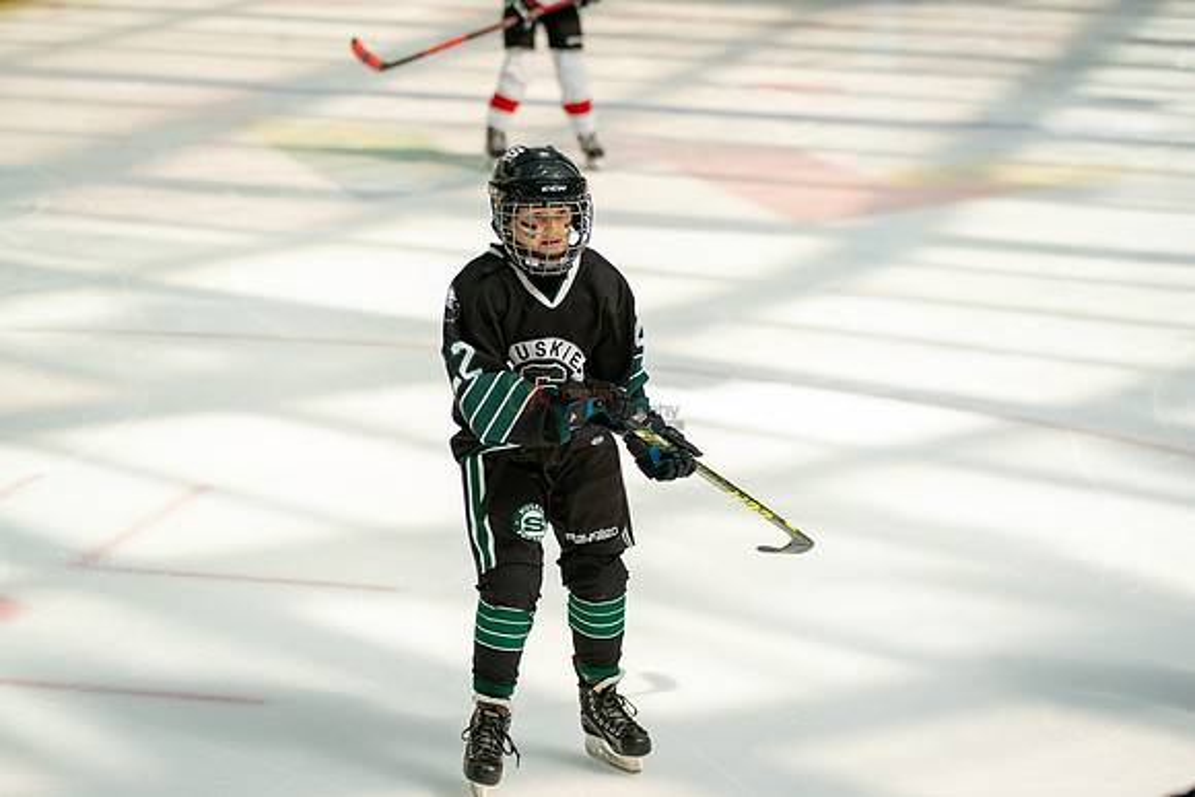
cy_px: 398
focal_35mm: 120
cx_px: 598
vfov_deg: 11.4
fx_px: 3984
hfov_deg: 17.1
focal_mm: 120
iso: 1600
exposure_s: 1/4000
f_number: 3.5
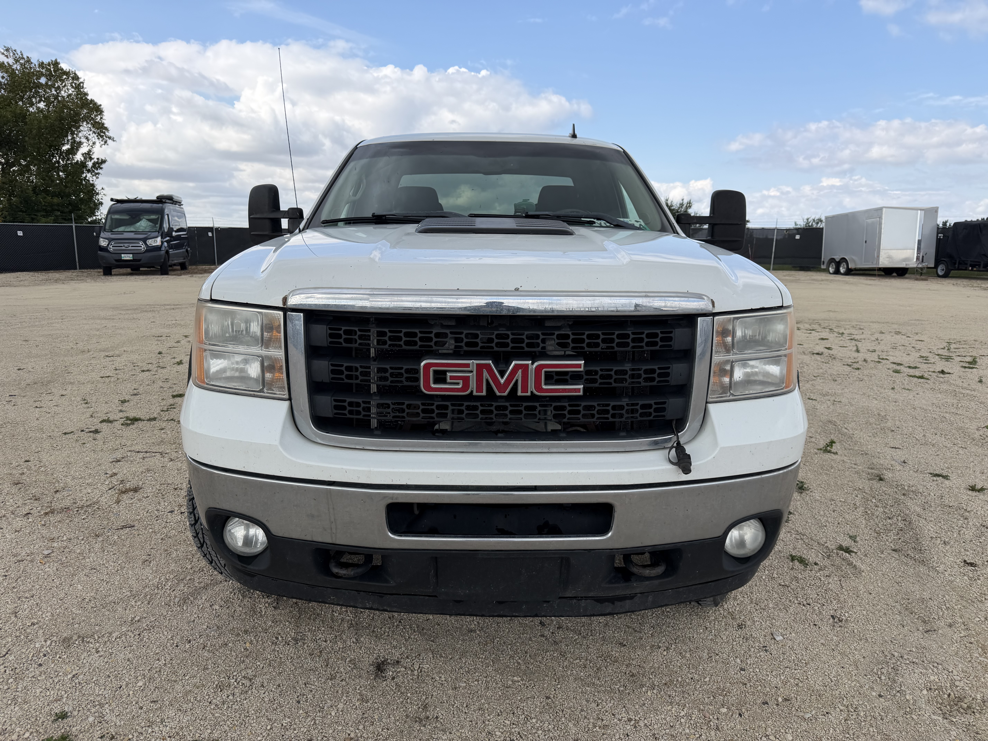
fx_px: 685
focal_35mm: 24
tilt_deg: -10.2
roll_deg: -1.1
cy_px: 370
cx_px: 494
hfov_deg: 71.6
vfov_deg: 56.8
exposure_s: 1/2611
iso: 80
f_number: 1.78
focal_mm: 6.76
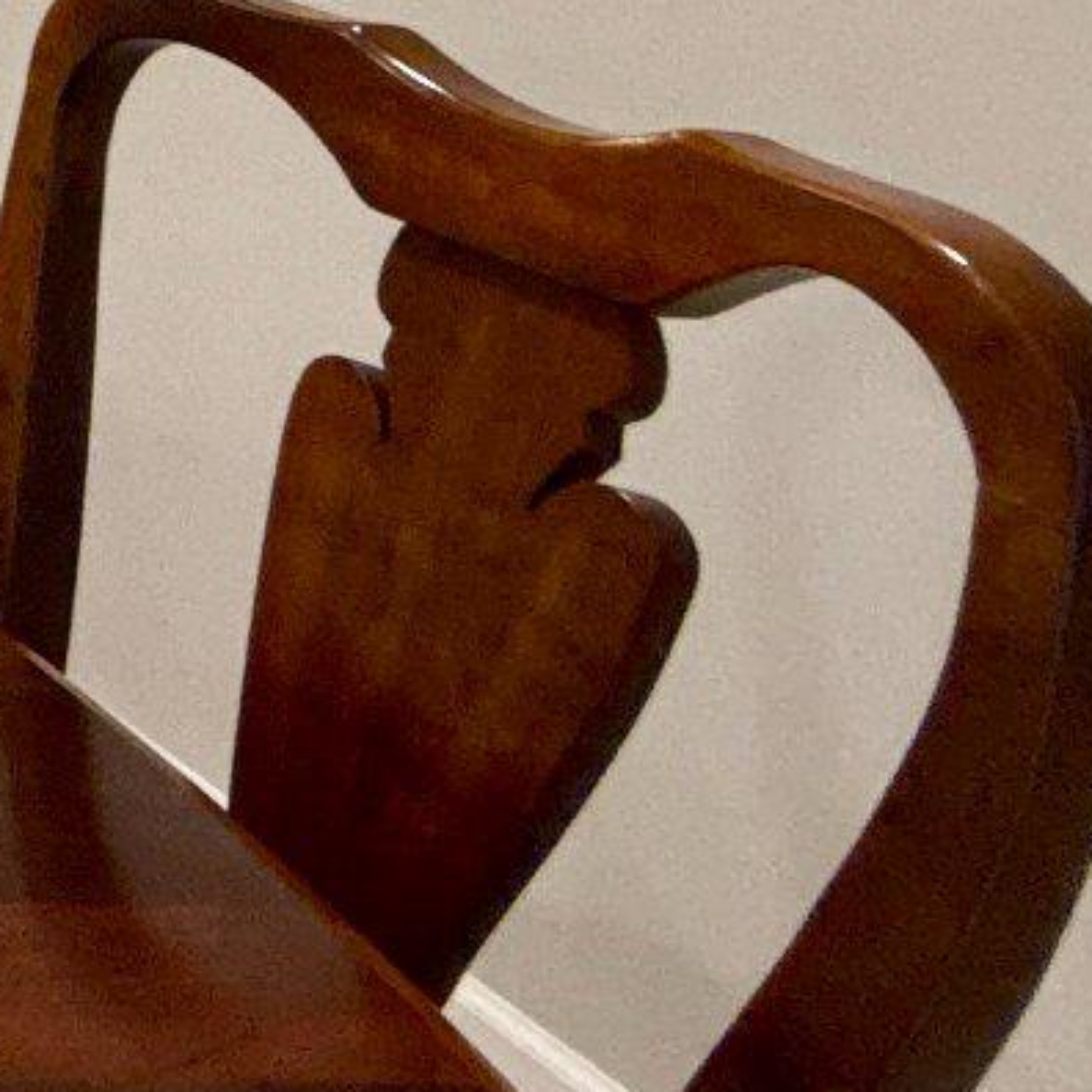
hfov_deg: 13.9
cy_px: -576
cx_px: -1718
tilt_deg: -1.2
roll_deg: -0.4
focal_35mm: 64
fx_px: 2284
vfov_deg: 22.0
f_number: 2.2
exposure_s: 1/60
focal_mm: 2.22
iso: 320
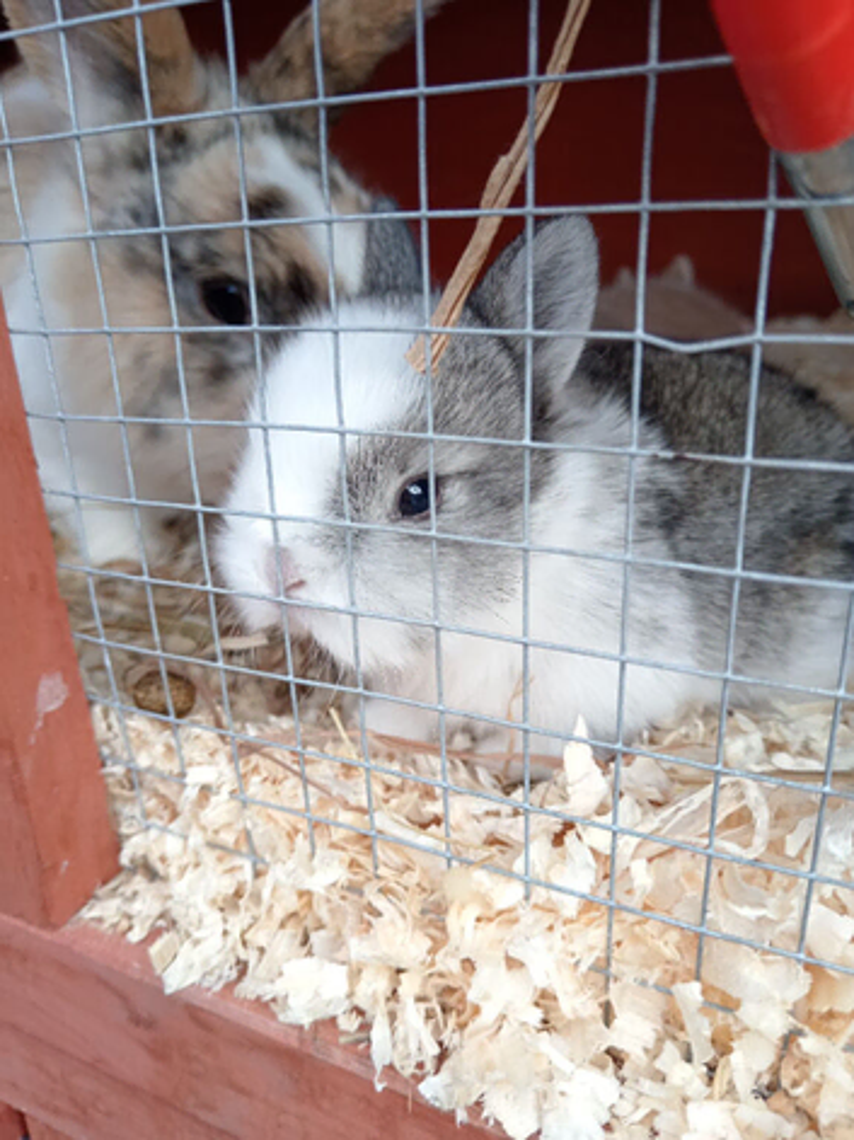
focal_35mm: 27
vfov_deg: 65.3
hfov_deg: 51.3
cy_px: 570
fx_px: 889
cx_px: 427
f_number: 1.9
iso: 201
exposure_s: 1/100
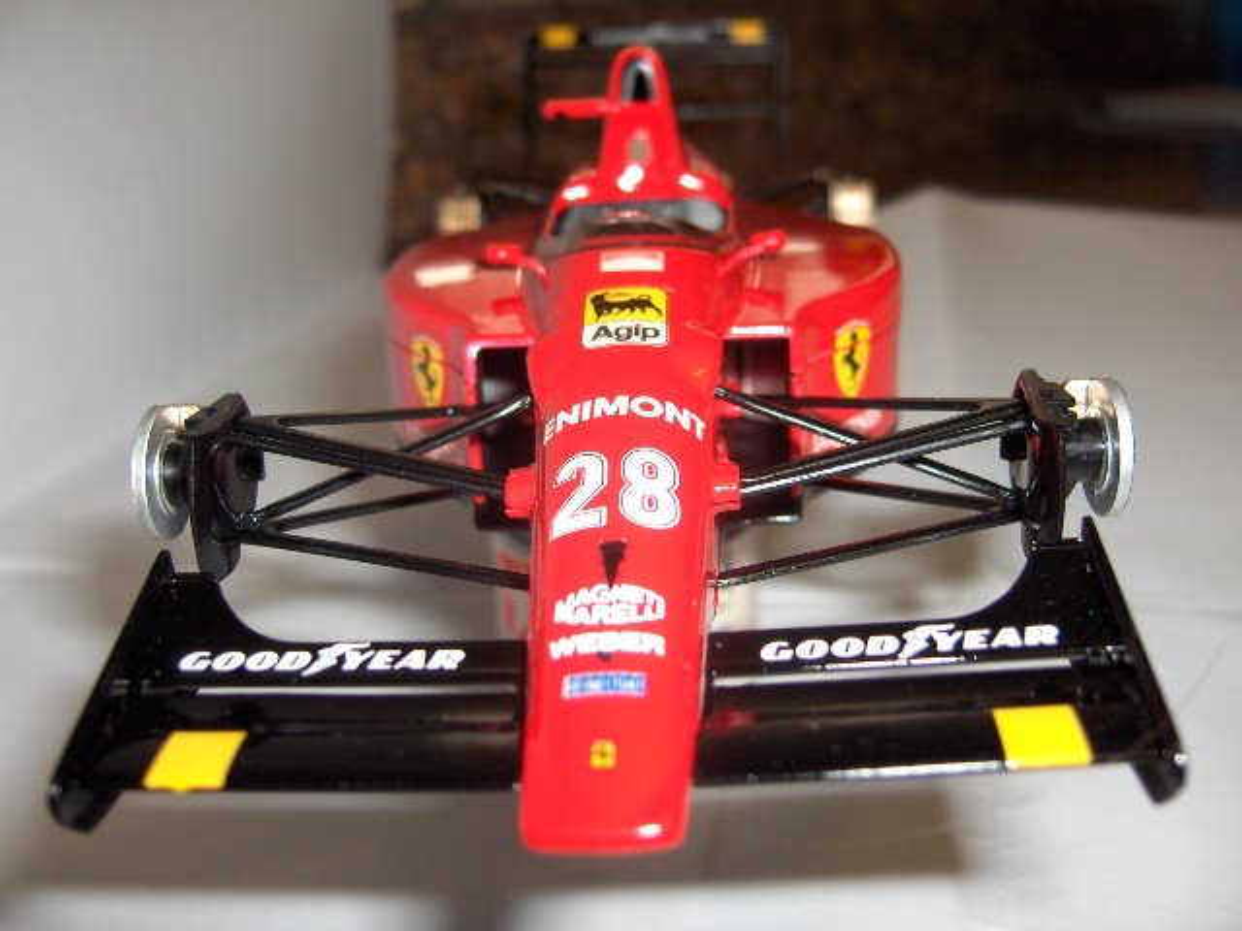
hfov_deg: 47.9
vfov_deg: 36.8
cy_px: 466
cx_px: 621
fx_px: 1399
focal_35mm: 39
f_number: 4.8
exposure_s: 1/60
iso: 100
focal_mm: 8
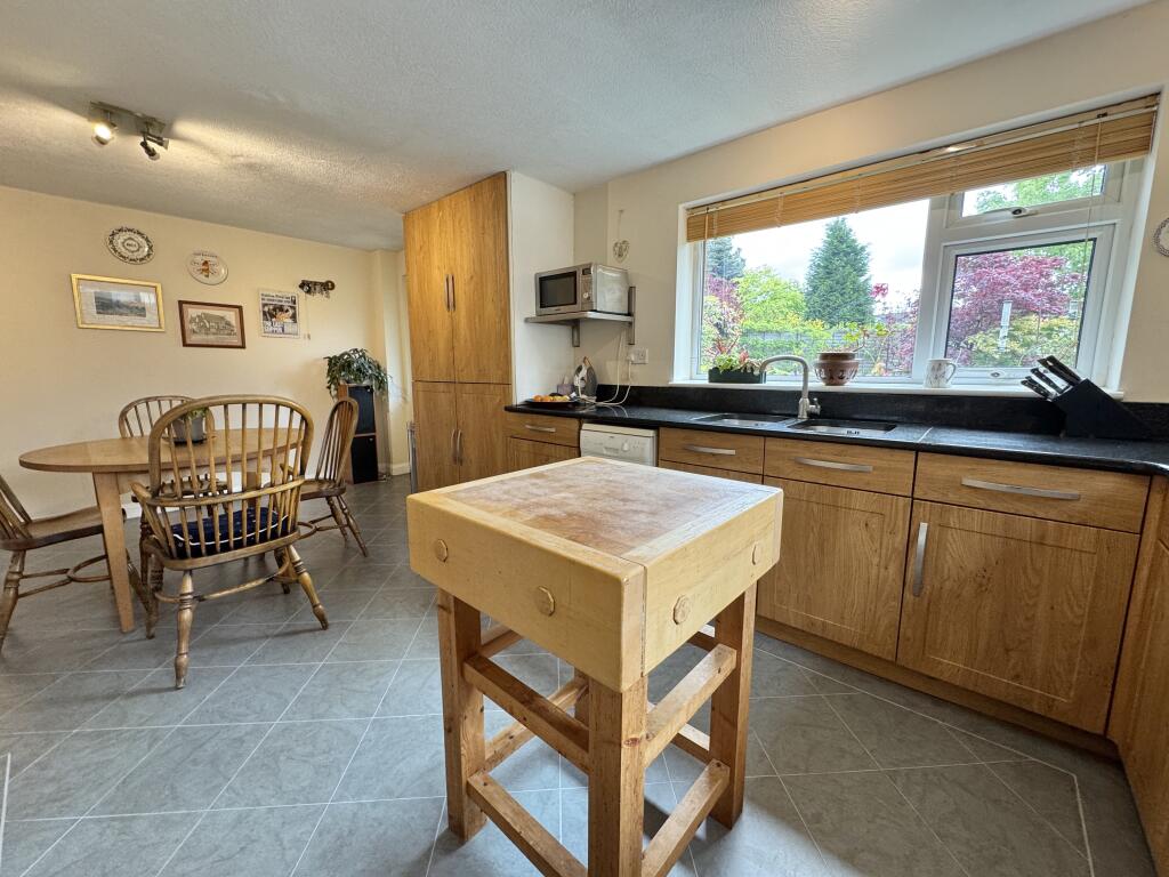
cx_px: 584
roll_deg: -0.1
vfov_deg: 85.7
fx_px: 473
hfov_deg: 102.1
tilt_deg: -8.8
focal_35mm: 14
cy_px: 438
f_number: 2.2
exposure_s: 1/100
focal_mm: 2.22
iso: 160
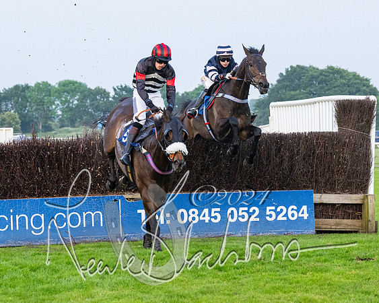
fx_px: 1854
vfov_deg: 9.3
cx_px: 185
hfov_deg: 11.7
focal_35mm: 165
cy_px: 110
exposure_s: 1/2000
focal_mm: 80
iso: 1250
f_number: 4
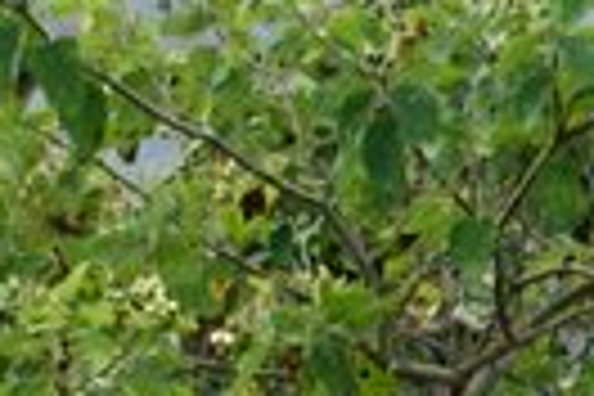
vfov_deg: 1.3
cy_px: 378
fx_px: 16911
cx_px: 364
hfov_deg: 2.0
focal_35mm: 1025
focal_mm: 100
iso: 100
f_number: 5
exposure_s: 1/200
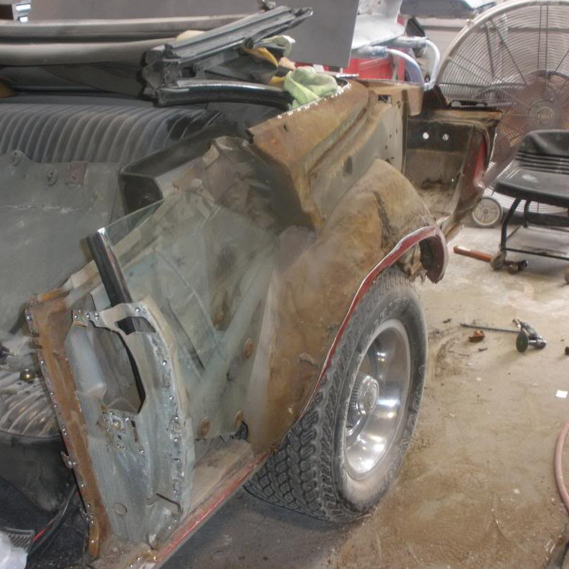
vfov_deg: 39.2
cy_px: 288
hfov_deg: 39.2
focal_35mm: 43
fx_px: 800
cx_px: 281
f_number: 3.5
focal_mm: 6.3
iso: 160
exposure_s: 1/30
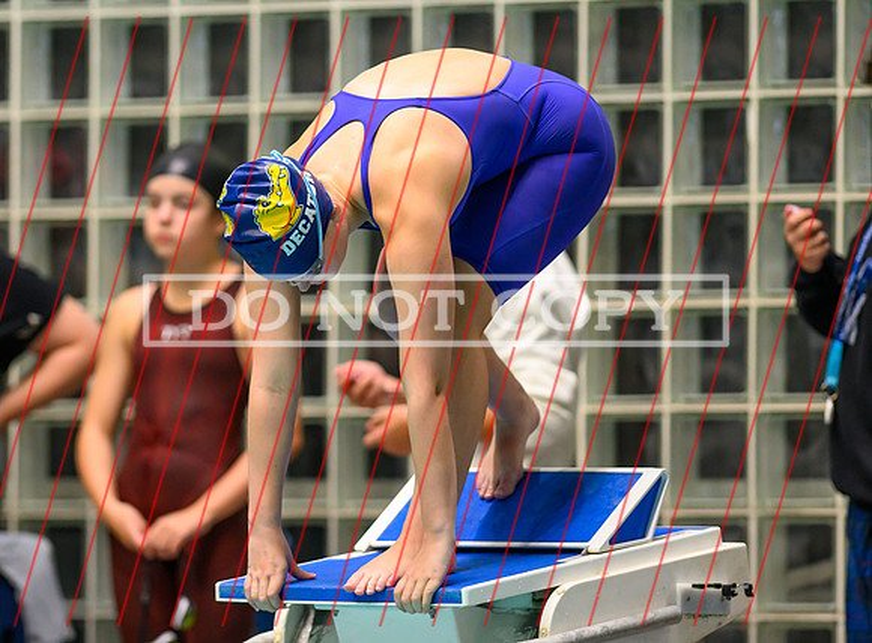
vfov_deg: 3.2
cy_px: 286
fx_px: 11437
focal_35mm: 457
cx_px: 345
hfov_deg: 4.4
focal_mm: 300
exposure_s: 1/800
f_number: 2.8
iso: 2000
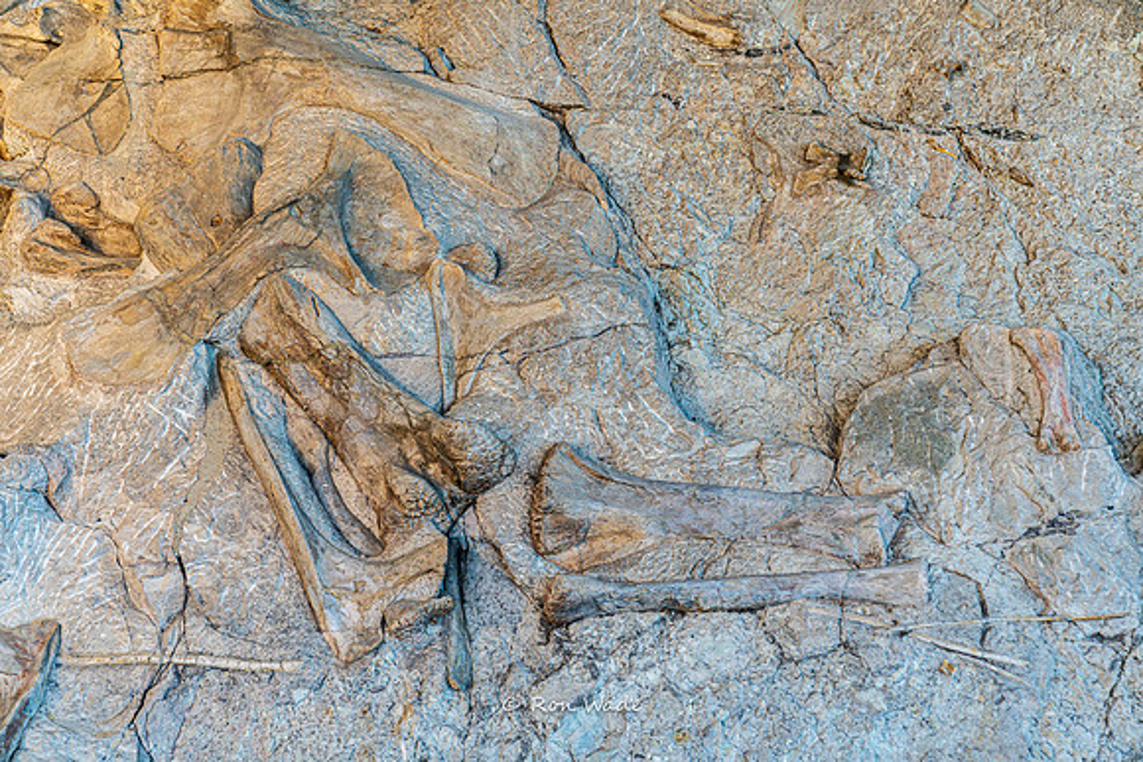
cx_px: 572
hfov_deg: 28.8
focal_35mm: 70
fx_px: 2223
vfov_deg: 19.5
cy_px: 381
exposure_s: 1/160
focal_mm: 70
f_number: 4
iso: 640
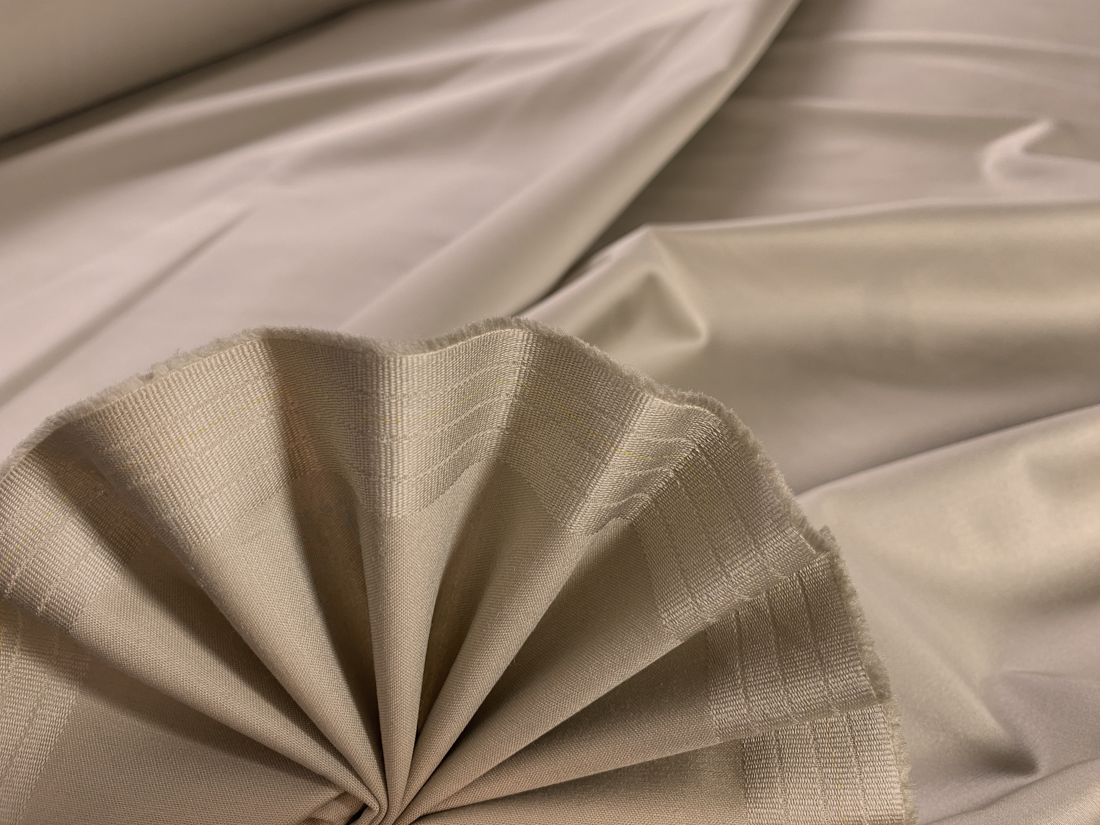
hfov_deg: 69.4
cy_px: 412
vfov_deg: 54.9
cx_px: 550
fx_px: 794
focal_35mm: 25
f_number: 1.8
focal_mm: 4.25
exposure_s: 1/50
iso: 80
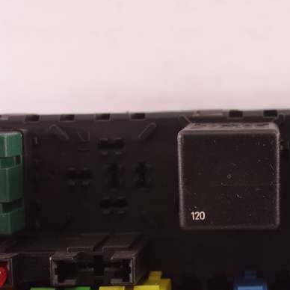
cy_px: 181
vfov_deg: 20.6
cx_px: 260
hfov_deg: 20.2
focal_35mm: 84
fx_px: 796
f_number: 2
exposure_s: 1/100
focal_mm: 10.4
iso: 200
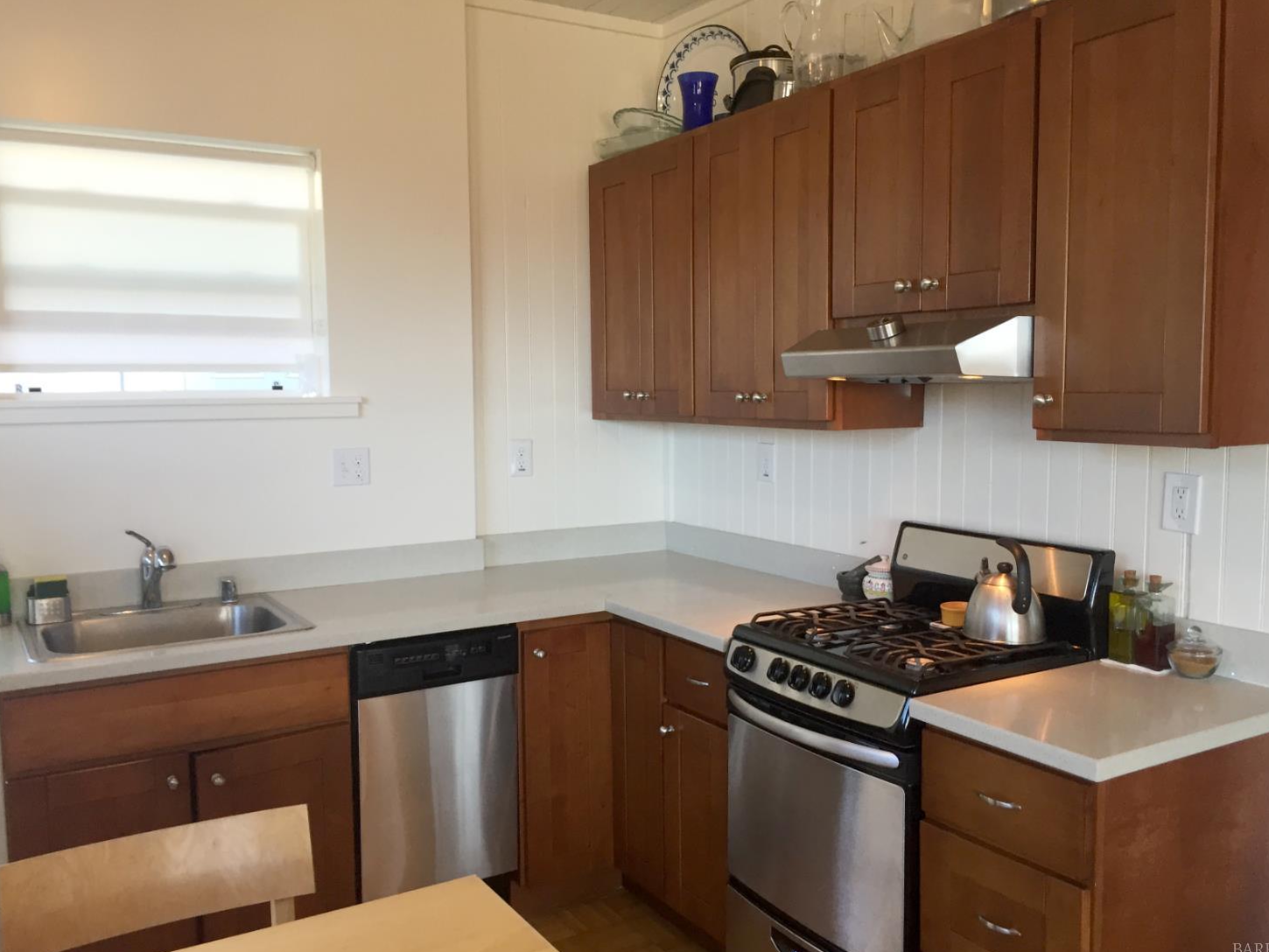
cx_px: 648
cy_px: 489
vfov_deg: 46.8
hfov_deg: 60.0
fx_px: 1100
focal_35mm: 30
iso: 32
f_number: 2.2
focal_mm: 4.15
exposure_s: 1/30
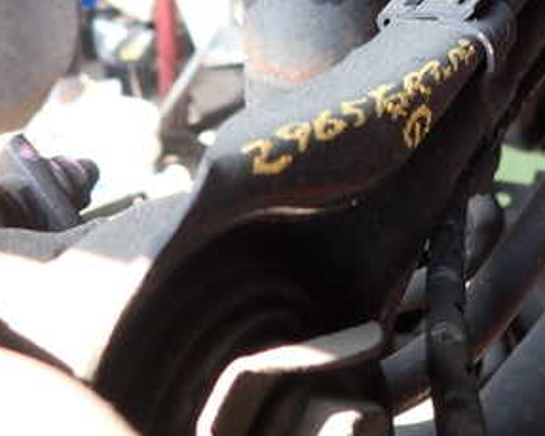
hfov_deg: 35.8
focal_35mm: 51
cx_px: 408
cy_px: 59
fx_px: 823
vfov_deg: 28.7
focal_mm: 4.5
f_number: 2
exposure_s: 1/60
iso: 100
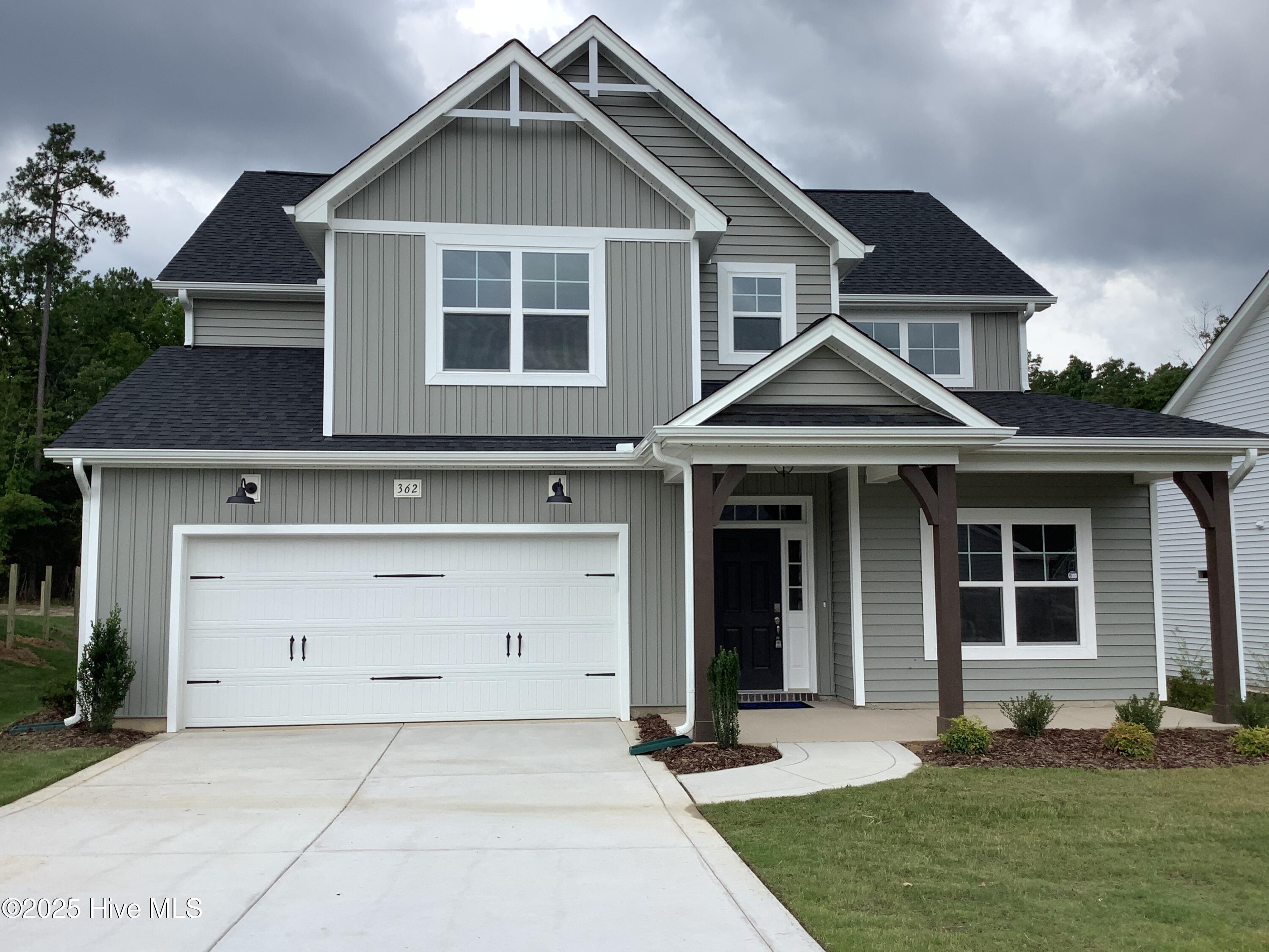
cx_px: 634
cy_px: 476
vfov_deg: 45.4
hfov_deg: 58.4
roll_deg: +0.7
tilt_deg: +7.5
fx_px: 1136
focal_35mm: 31
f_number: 2.4
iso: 25
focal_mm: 3.3
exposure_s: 1/1148
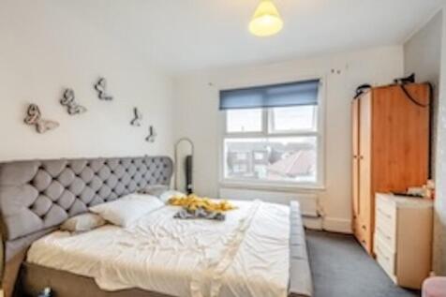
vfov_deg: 73.7
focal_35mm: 16
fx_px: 198
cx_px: 223
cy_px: 148
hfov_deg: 96.8
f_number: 8
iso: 100
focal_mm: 16
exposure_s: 1/3
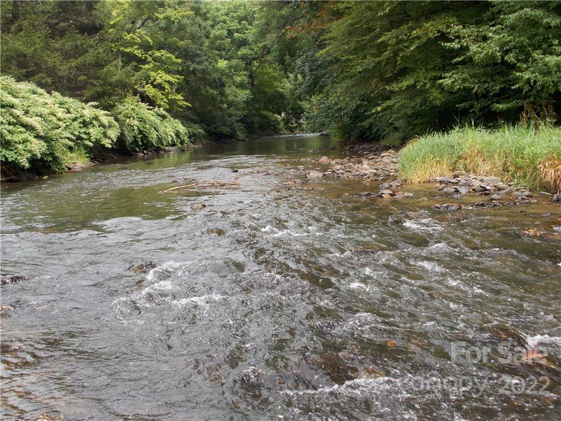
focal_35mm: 37
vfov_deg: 38.7
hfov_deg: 50.1
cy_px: 210
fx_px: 600
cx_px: 280
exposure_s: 1/200
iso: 80
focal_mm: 6.6
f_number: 3.5
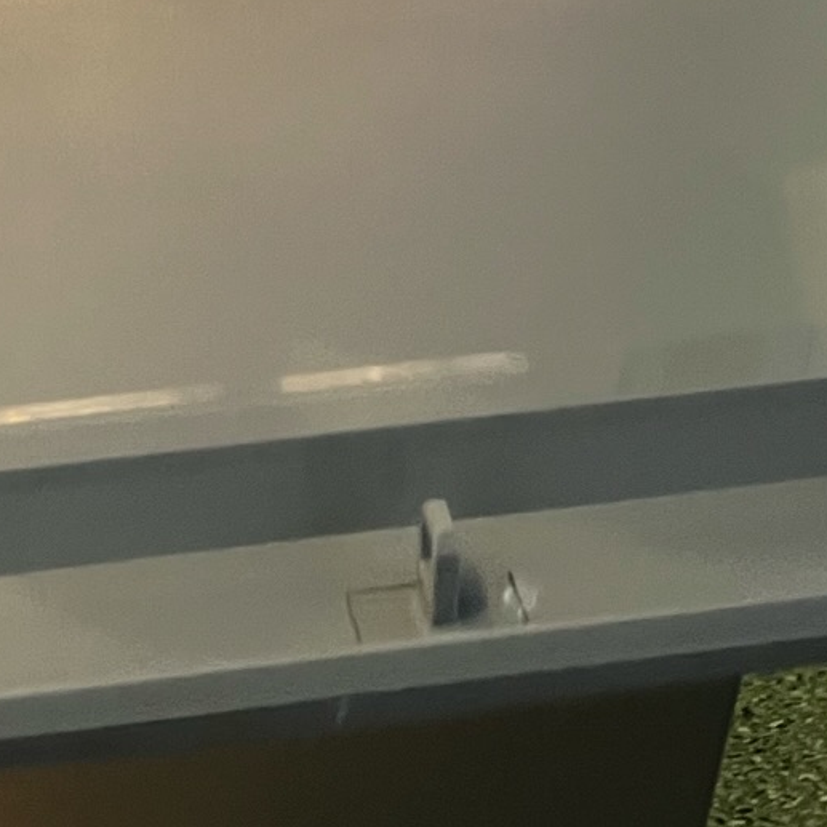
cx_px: 210
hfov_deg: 19.0
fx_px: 2460
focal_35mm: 91
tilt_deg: -33.0
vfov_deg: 17.5
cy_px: -337
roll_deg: -0.4
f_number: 1.6
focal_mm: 5.1
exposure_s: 1/50
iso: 200
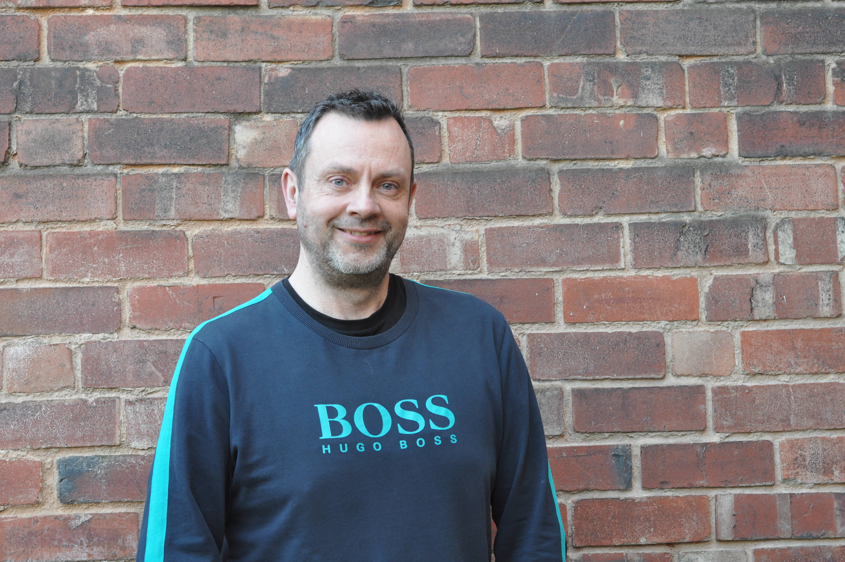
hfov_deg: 27.0
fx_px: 1758
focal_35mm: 75
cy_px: 281
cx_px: 422
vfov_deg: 18.1
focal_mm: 50
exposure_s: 1/100
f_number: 5
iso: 400
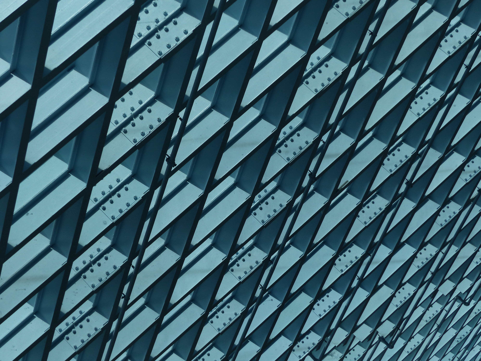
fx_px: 1264
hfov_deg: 21.5
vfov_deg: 16.2
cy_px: 180
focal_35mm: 91
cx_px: 240
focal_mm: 16.4
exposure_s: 1/400
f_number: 4
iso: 100
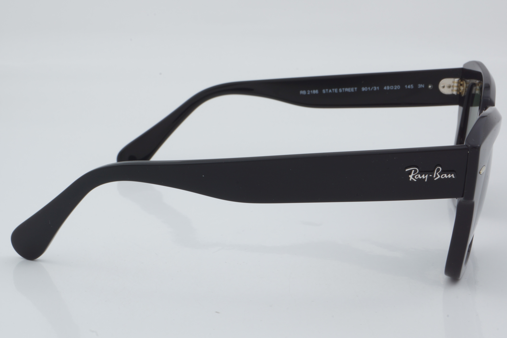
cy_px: 169
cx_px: 254
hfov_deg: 27.0
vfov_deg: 18.2
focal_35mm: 75
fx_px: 1056
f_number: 29
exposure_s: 1/4
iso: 100
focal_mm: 50
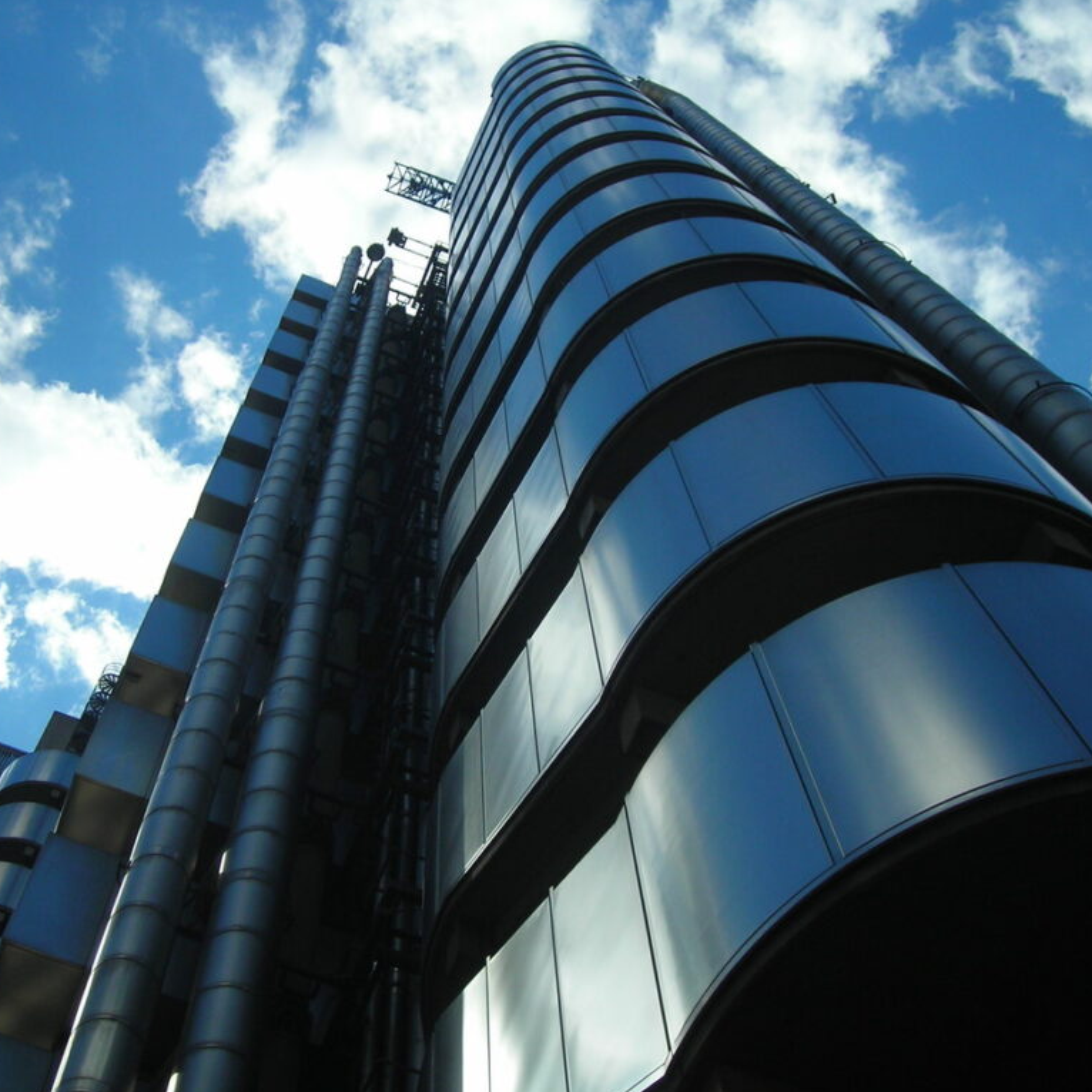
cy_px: 522
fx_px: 1785
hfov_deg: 34.0
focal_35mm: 50
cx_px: 495
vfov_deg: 34.0
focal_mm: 6.3
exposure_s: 1/270
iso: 50
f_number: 6.4
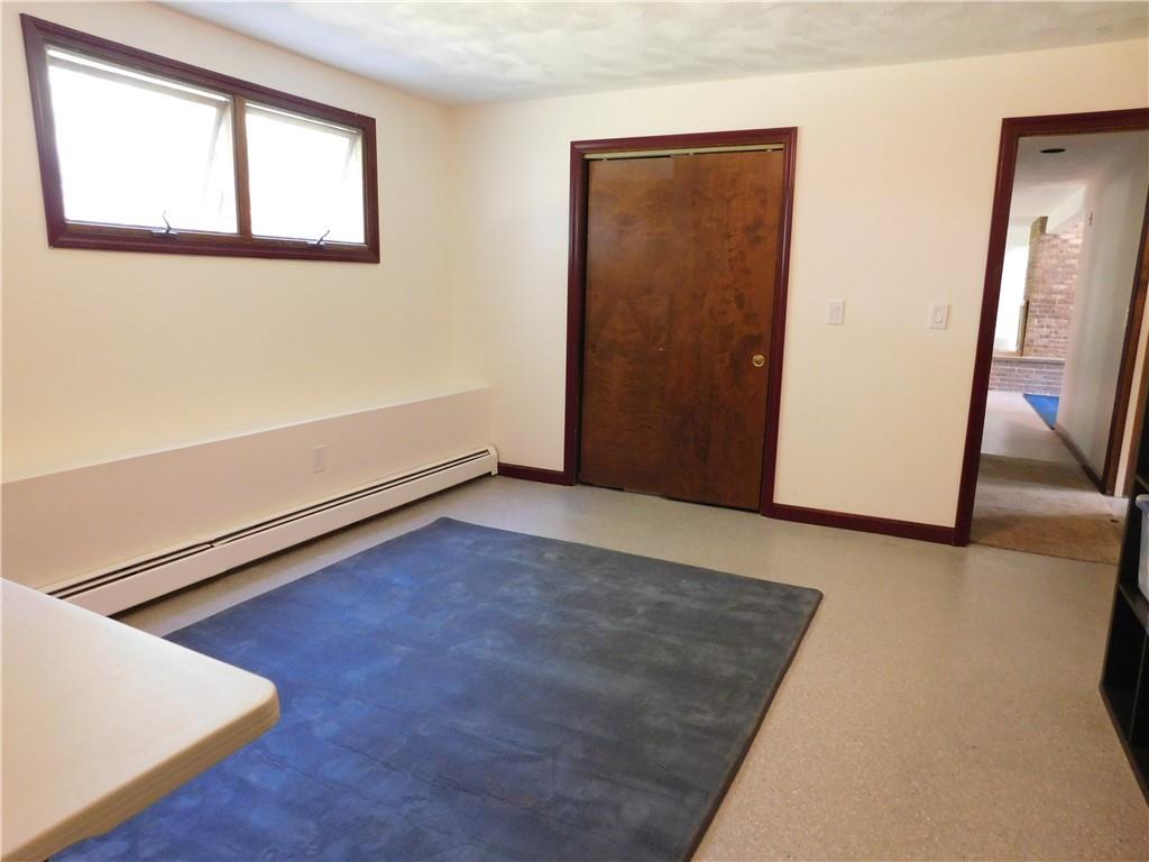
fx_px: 763
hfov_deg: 73.9
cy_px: 431
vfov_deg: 58.9
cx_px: 574
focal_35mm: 23
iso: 400
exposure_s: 1/10
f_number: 3
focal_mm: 4
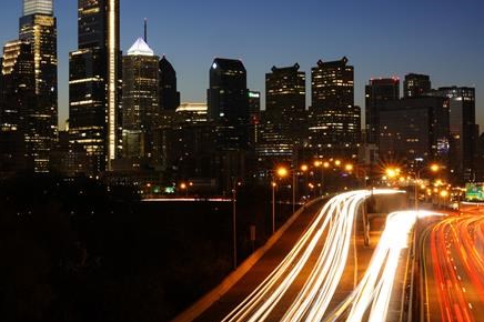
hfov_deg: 25.6
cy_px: 152
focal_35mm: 79
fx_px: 1061
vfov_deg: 17.2
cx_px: 323
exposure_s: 30
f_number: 18
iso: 50
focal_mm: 53
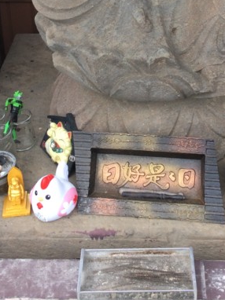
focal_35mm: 67
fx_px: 581
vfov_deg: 27.2
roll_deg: +1.4
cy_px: -5
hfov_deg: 21.9
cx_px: 140
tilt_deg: -25.8
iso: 32
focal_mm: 3.3
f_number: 2.4
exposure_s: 1/140
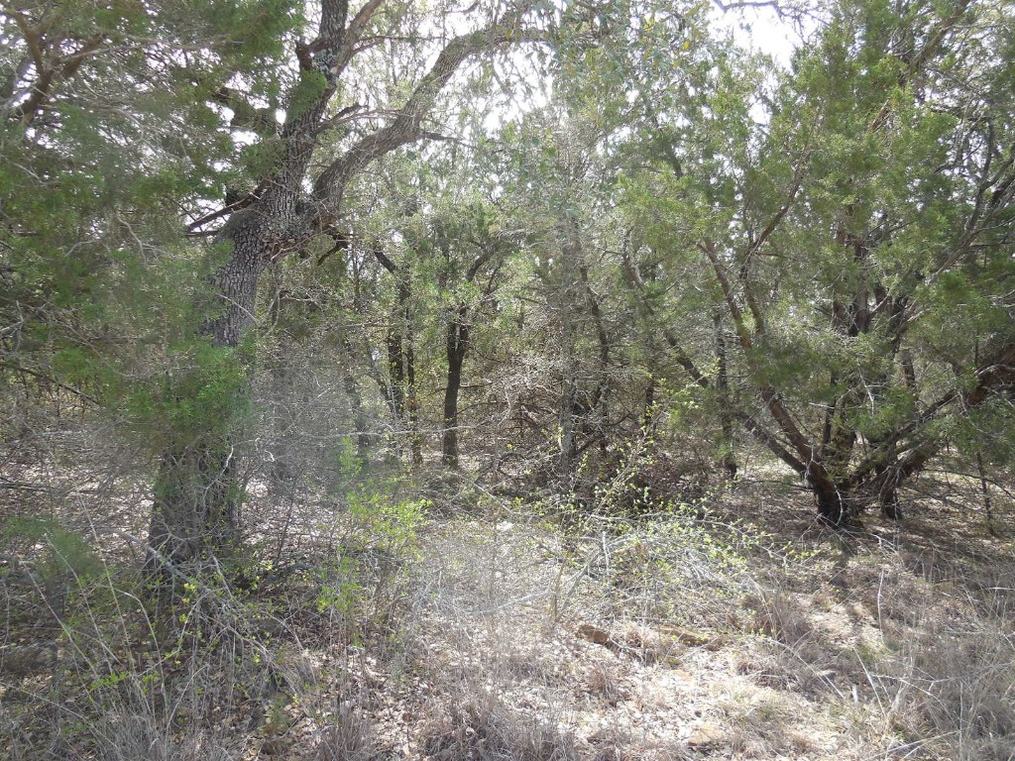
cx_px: 508
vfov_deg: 54.9
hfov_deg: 69.4
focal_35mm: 25
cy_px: 380
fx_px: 733
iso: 125
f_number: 3.1
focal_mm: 4.5
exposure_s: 1/250
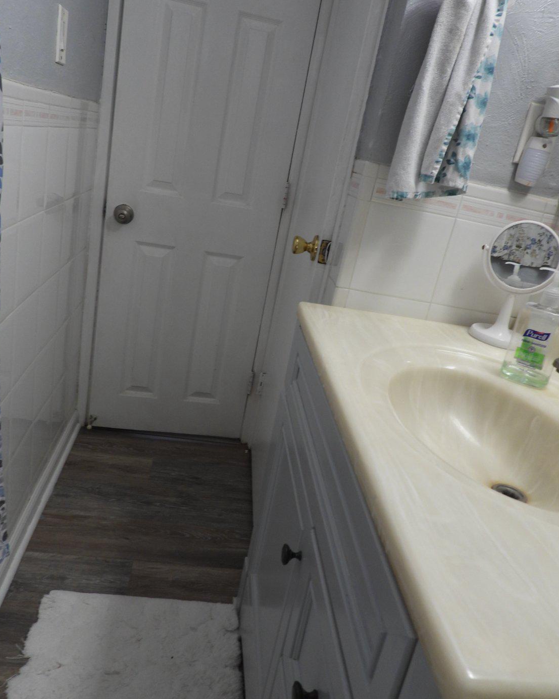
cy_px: 330
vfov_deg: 66.0
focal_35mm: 26
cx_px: 275
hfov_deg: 54.9
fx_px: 538
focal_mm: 4.3
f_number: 2.8
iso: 125
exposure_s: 1/30
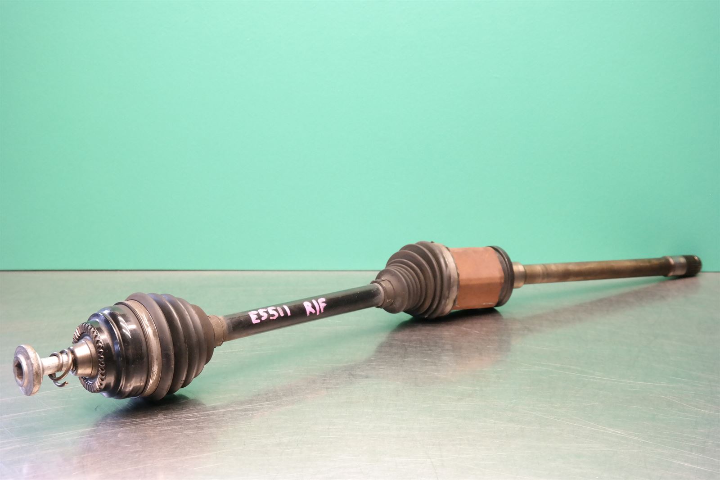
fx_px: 920
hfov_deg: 42.8
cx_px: 360
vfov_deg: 29.2
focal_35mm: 46
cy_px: 240
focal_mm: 30
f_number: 6.3
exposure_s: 1/80
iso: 1600
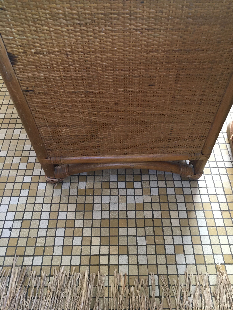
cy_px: 155
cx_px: 116
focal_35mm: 29
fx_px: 260
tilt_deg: -54.9
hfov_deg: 48.2
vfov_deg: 61.7
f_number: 2.2
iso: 160
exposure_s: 1/33
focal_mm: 4.15
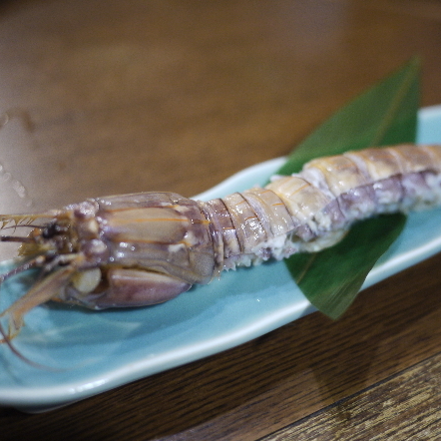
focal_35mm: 48
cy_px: 218
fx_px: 692
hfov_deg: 35.3
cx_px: 240
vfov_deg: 35.4
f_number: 1.7
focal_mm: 20
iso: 400
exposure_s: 1/25
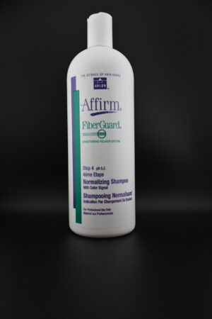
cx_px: 106
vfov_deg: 59.5
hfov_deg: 41.7
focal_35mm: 32
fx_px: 278
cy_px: 160
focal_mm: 21
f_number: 4.5
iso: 200
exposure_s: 1/250
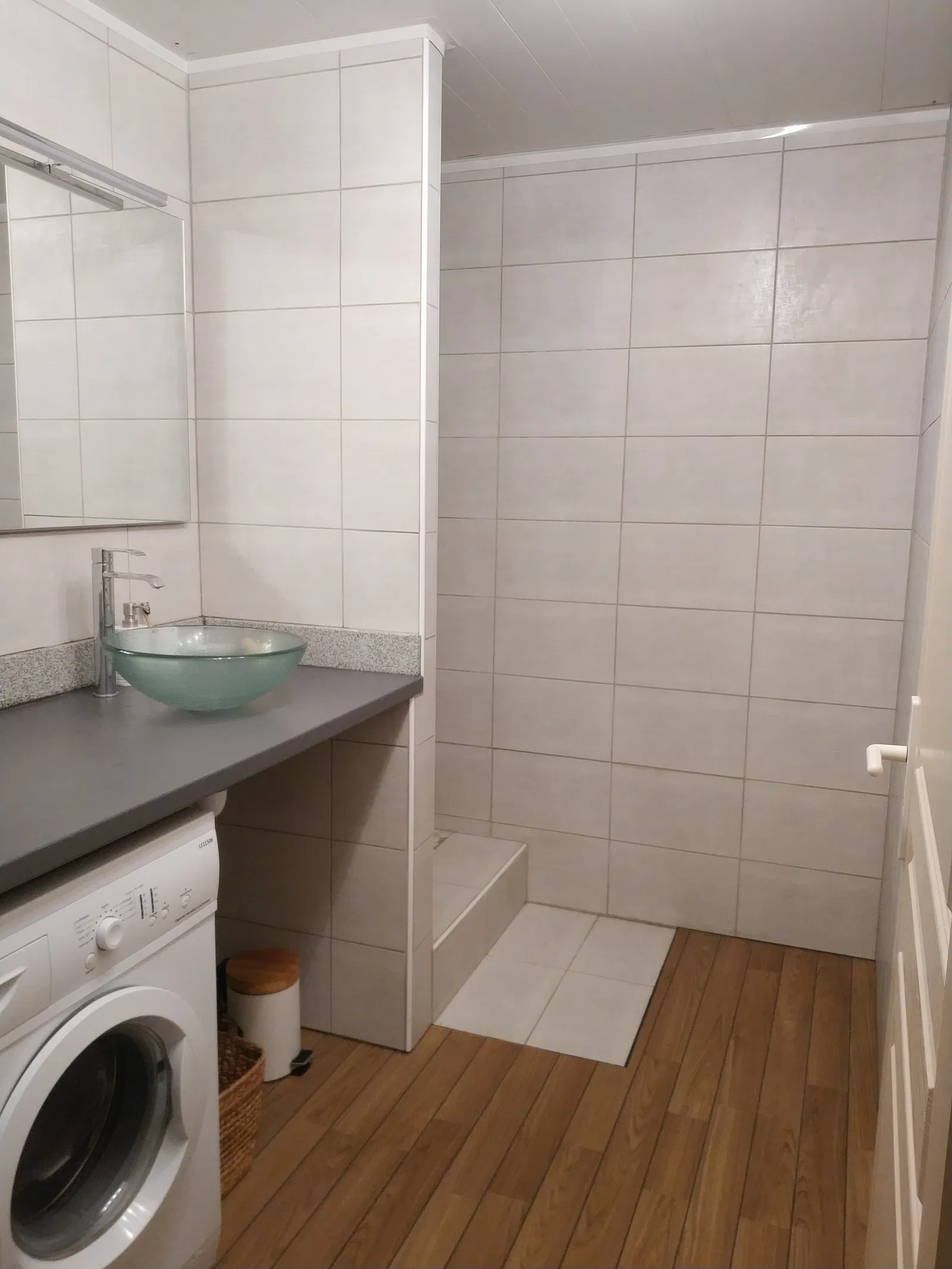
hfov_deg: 44.2
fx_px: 1173
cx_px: 476
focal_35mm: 32
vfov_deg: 56.8
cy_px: 634
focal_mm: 4.5
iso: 372
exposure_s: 1/25
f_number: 2
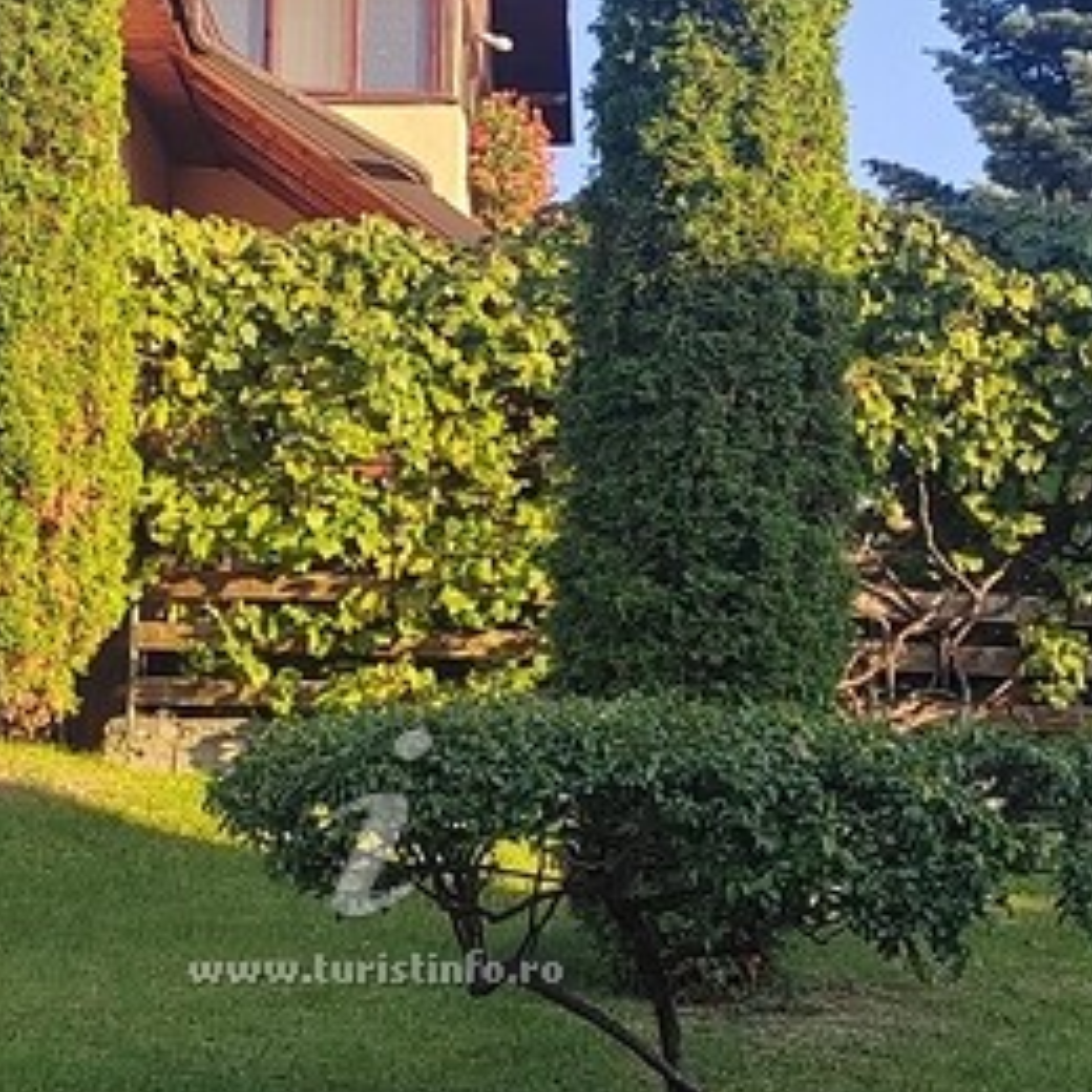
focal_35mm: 101
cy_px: 928
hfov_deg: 17.2
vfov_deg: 17.0
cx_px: 454
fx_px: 3605
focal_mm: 5.52
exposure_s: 1/370
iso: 100
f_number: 1.9
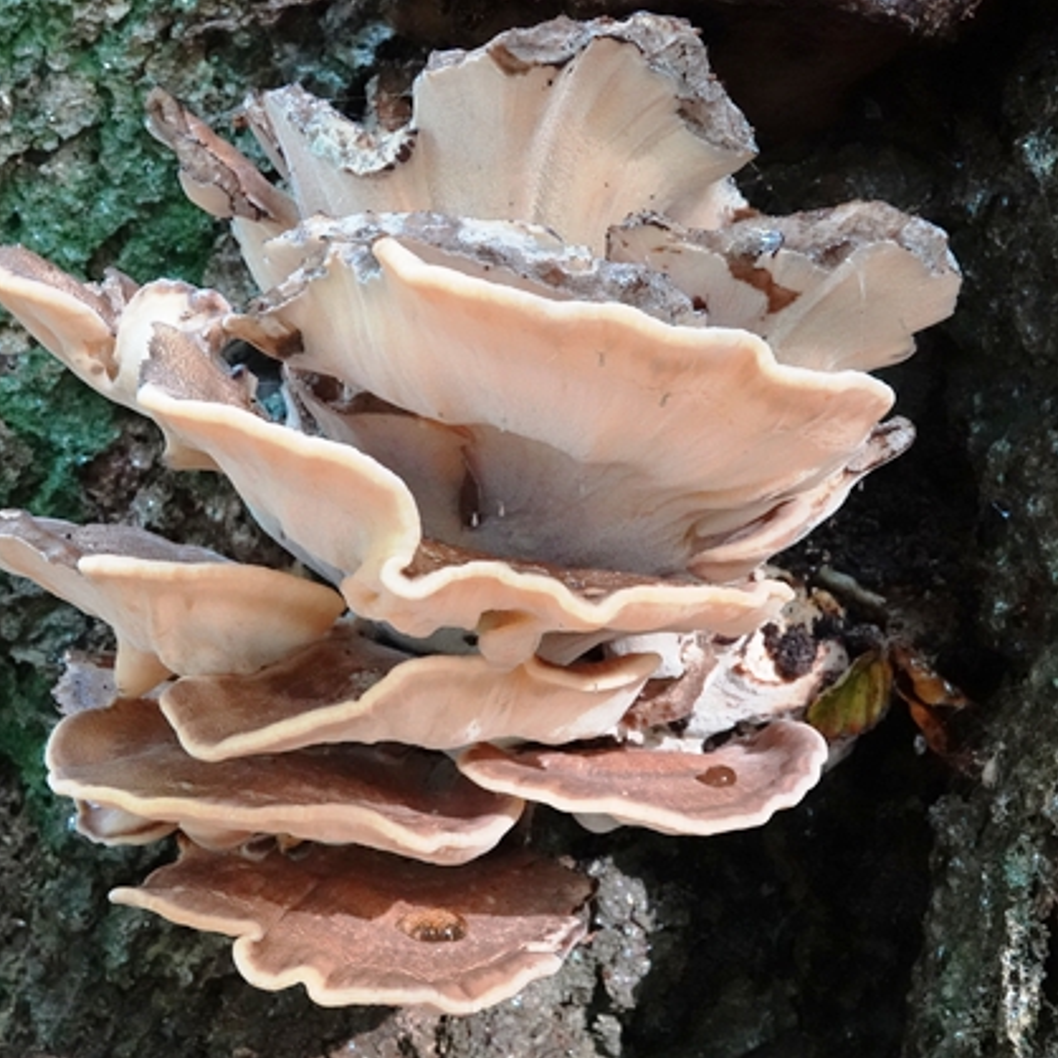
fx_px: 1936
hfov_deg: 30.6
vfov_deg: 30.6
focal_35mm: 56
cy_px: 535
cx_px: 547
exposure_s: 1/50
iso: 3200
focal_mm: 15.73
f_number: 8
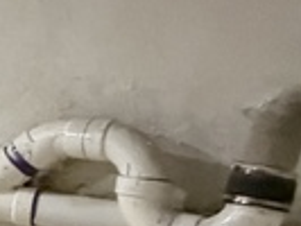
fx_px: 731
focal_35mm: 84
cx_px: -416
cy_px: 156
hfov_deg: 14.8
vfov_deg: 17.5
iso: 800
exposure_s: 1/60
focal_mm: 2.22
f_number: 2.2
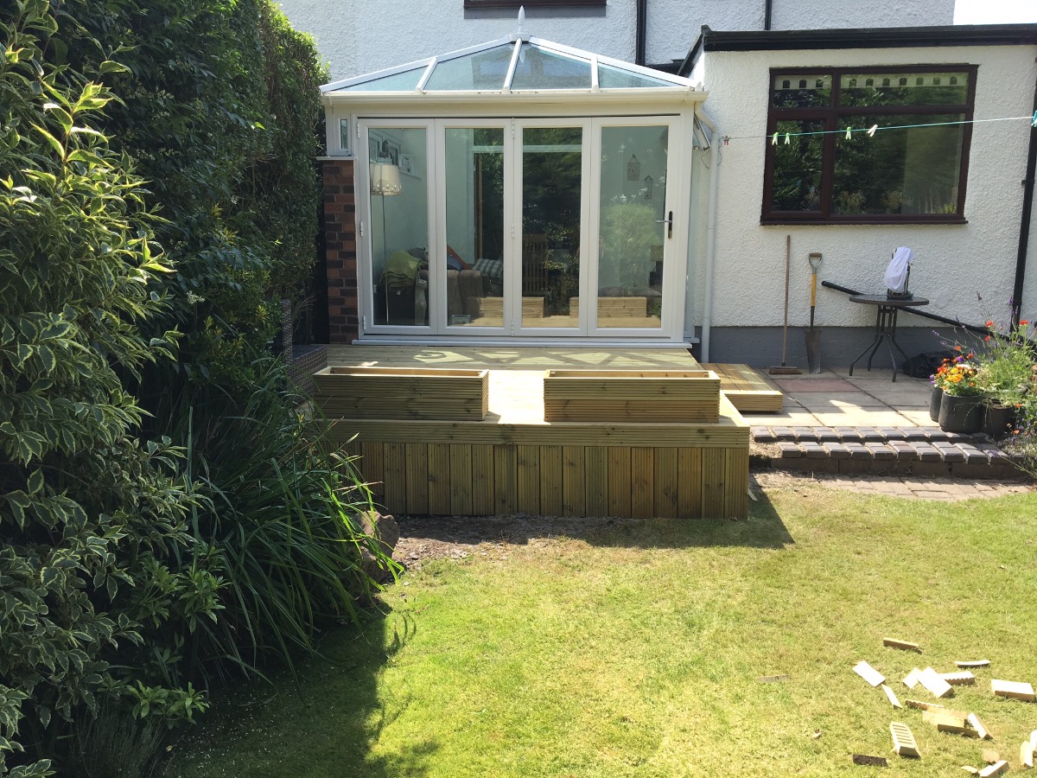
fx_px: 869
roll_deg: -0.4
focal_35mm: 29
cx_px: 518
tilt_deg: -9.4
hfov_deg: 61.7
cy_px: 389
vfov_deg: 48.2
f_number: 2.2
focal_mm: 4.15
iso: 25
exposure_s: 1/668
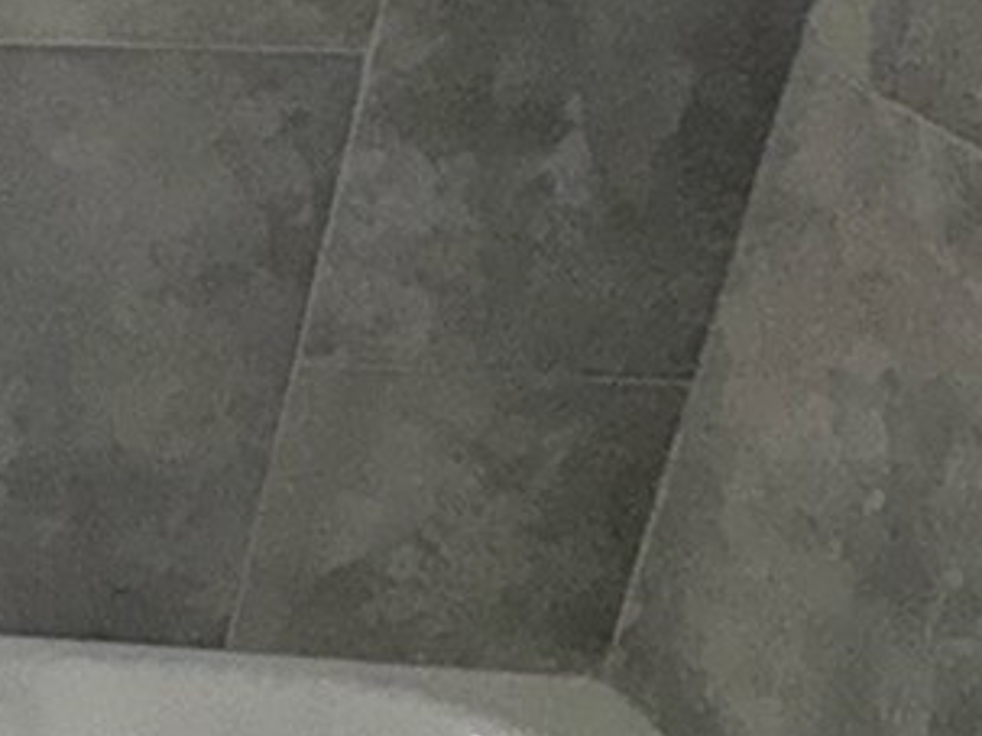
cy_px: 49
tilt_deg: -21.3
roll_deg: +2.7
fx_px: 2098
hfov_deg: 16.4
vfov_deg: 19.5
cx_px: -1189
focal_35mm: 74
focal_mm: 2.22
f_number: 2.2
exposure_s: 1/122
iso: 80
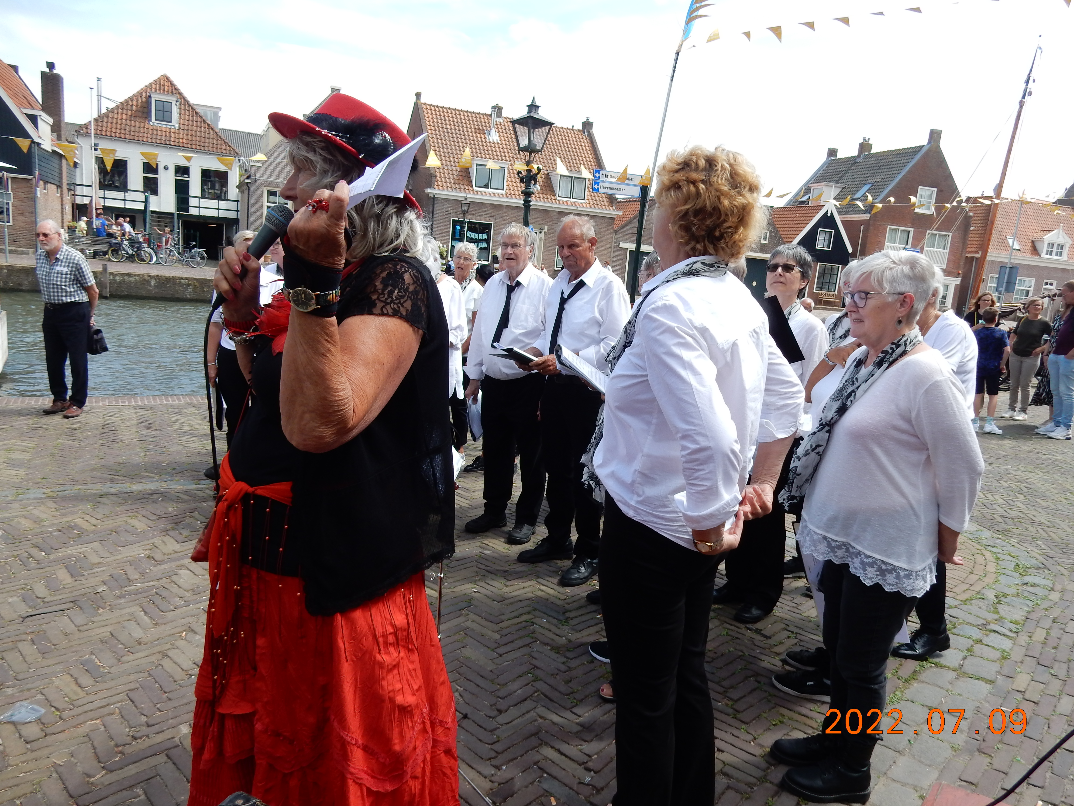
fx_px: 776
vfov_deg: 54.9
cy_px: 403
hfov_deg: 69.4
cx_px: 537
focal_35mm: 25
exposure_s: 1/640
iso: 125
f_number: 3.7
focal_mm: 4.5
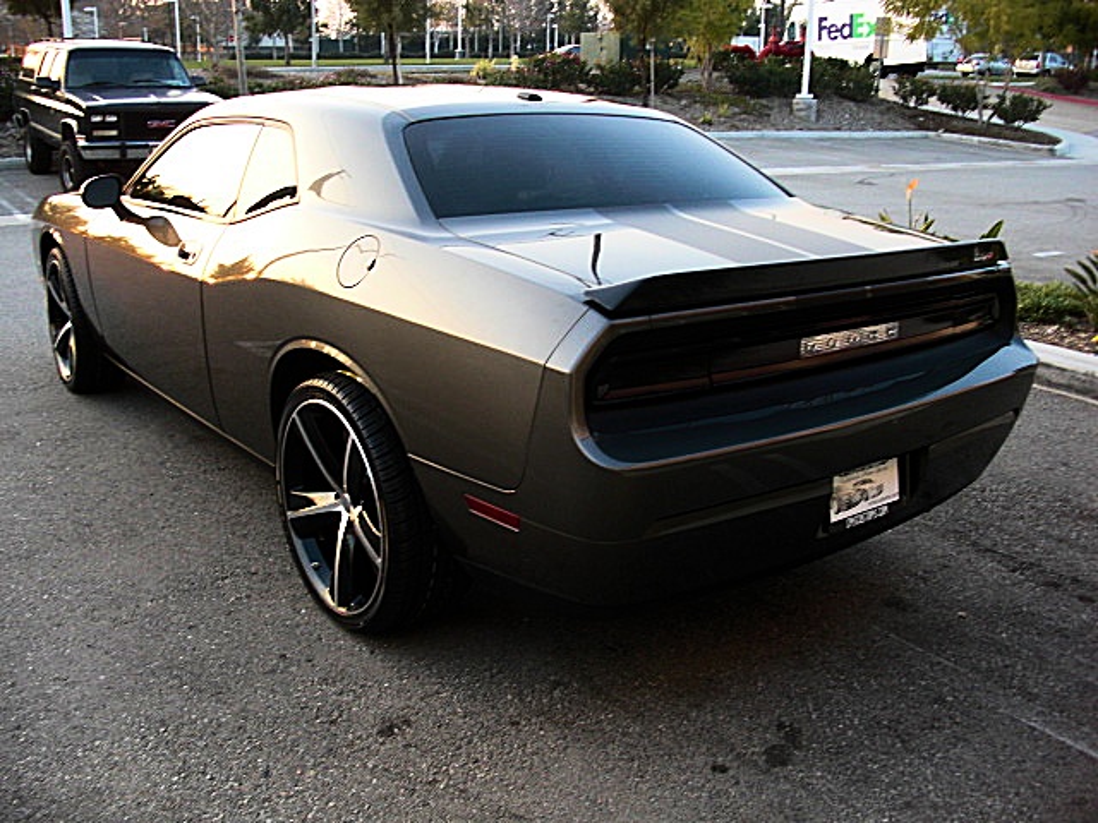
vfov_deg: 39.7
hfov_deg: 51.4
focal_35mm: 36
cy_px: 412
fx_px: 1142
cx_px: 549
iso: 100
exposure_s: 1/100
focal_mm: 6.3
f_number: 2.8
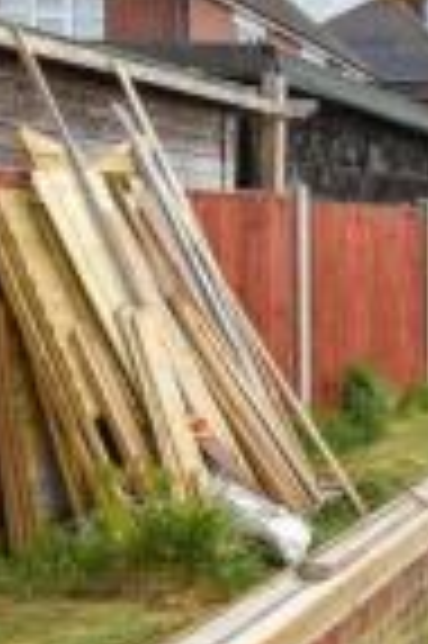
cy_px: 196
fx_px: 894
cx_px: 942
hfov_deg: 16.6
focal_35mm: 50
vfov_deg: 39.0
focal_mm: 10
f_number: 8
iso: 160
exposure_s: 1/200
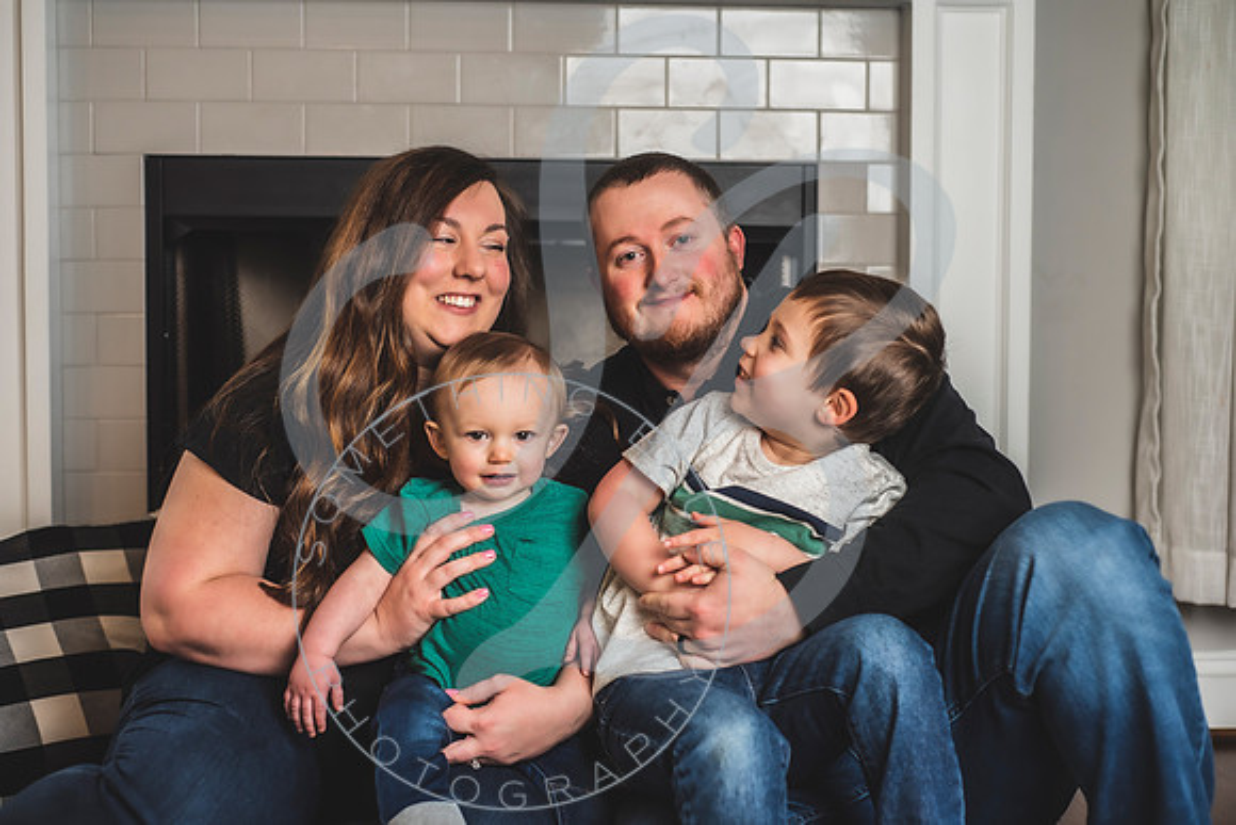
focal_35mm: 50
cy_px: 412
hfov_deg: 39.3
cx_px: 620
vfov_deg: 26.8
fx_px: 1729
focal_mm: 50
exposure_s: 1/125
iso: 200
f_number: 2.8
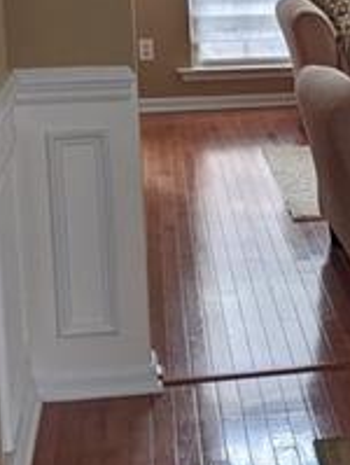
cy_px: 122
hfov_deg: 13.6
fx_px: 1398
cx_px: 483
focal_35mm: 104
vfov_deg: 18.8
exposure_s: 1/168
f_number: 1.8
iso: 50
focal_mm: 4.44
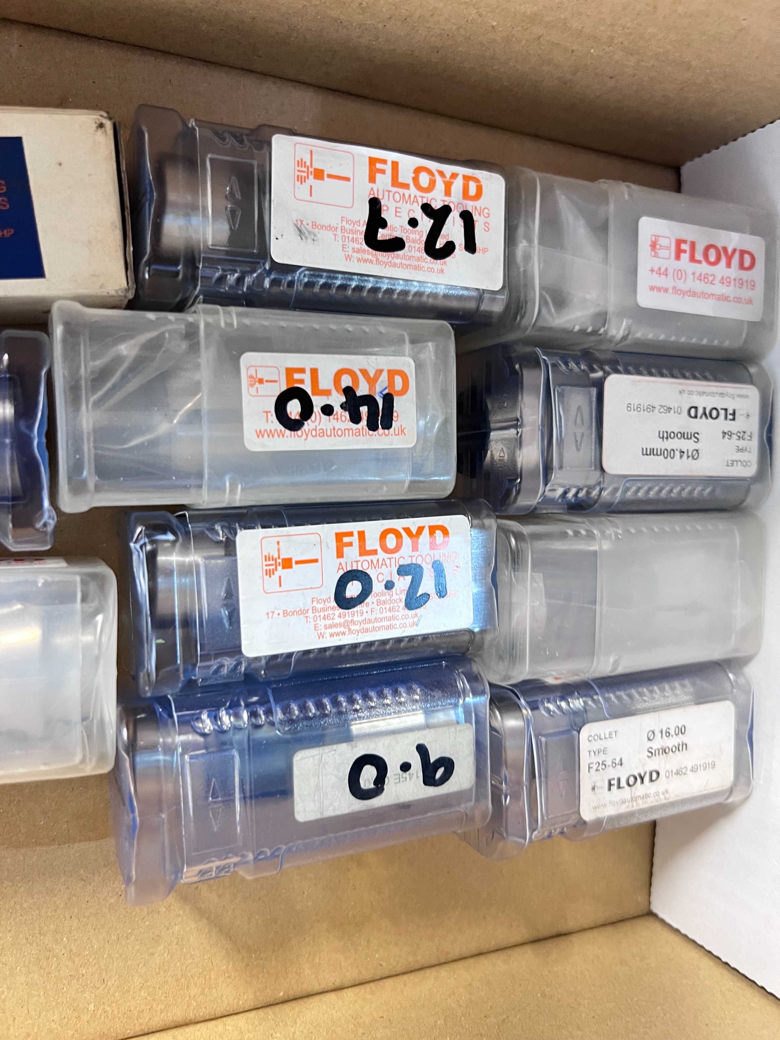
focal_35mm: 26
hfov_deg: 53.1
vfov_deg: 67.3
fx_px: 781
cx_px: 390
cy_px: 520
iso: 500
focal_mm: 5.7
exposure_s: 1/25
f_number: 1.5
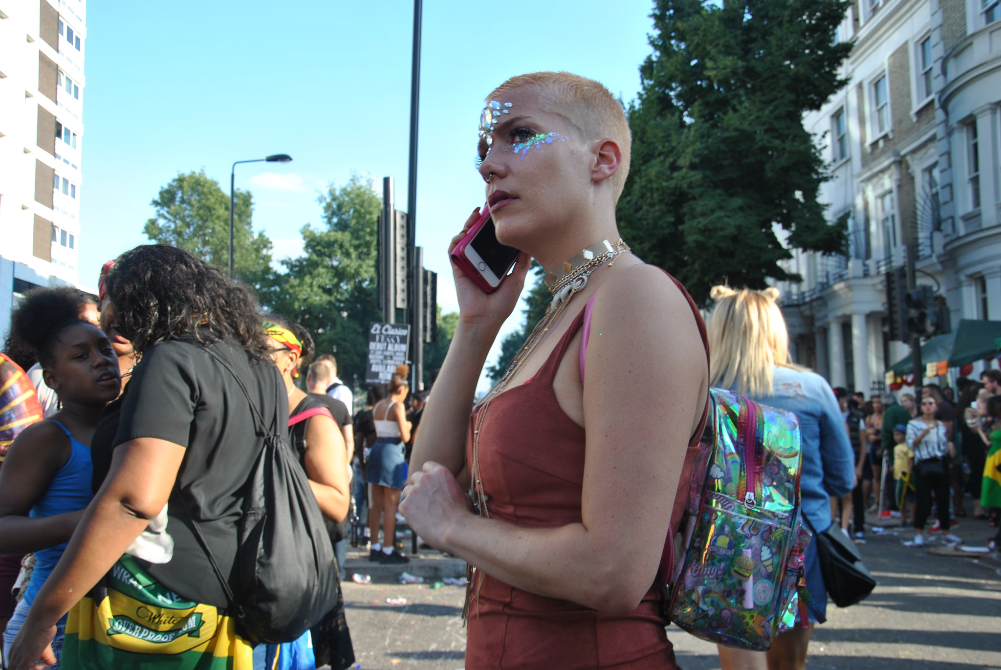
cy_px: 335
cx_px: 500
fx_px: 919
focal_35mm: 33
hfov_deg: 57.2
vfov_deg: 40.1
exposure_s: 1/125
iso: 100
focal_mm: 22
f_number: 5.6
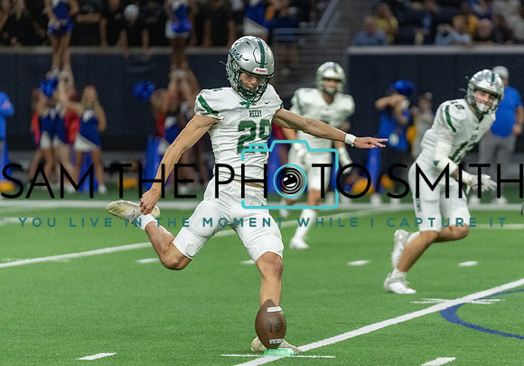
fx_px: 4024
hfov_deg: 7.5
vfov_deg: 5.2
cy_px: 172
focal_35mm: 272
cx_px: 281
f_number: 2.8
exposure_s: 1/1250
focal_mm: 200
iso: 4000
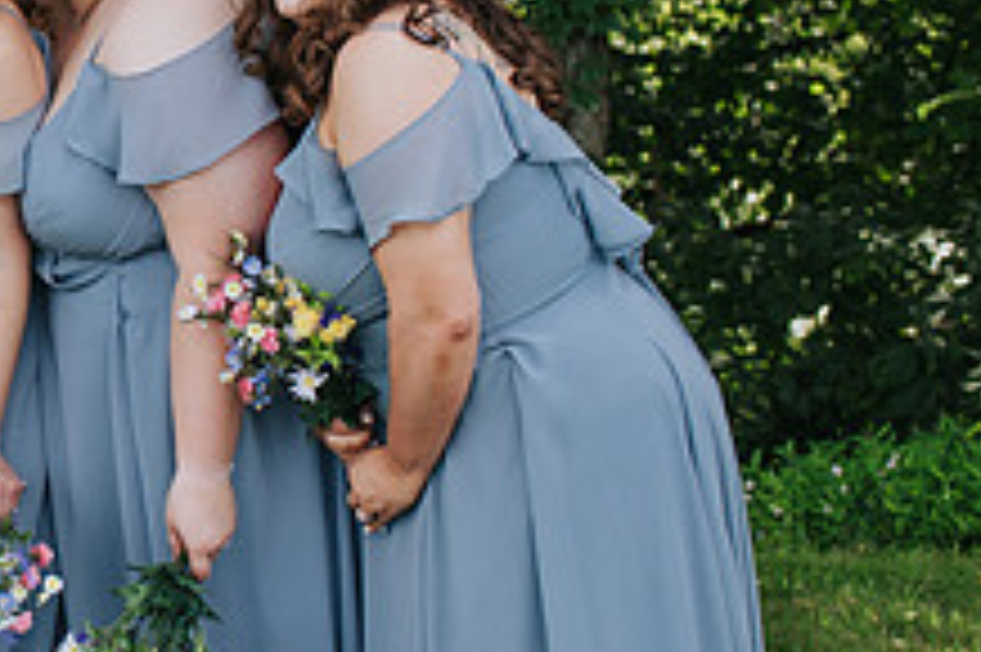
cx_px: -288
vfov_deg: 13.1
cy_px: 203
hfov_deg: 18.3
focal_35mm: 104
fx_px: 2832
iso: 125
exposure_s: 1/400
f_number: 3.2
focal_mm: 35
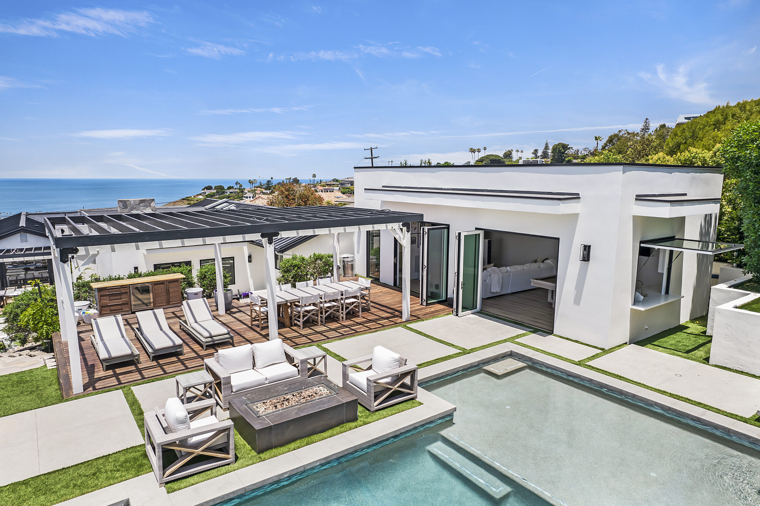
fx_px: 464
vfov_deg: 57.2
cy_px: 253
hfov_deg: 78.6
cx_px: 380
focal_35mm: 22
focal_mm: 8.38
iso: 100
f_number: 2.8
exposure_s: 1/1600
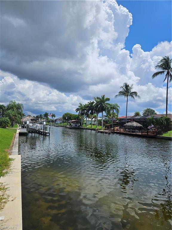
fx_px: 152
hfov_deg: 58.9
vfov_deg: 73.9
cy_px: 115
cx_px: 86
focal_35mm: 23
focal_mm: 5.4
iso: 25
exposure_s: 1/4233
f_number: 1.8
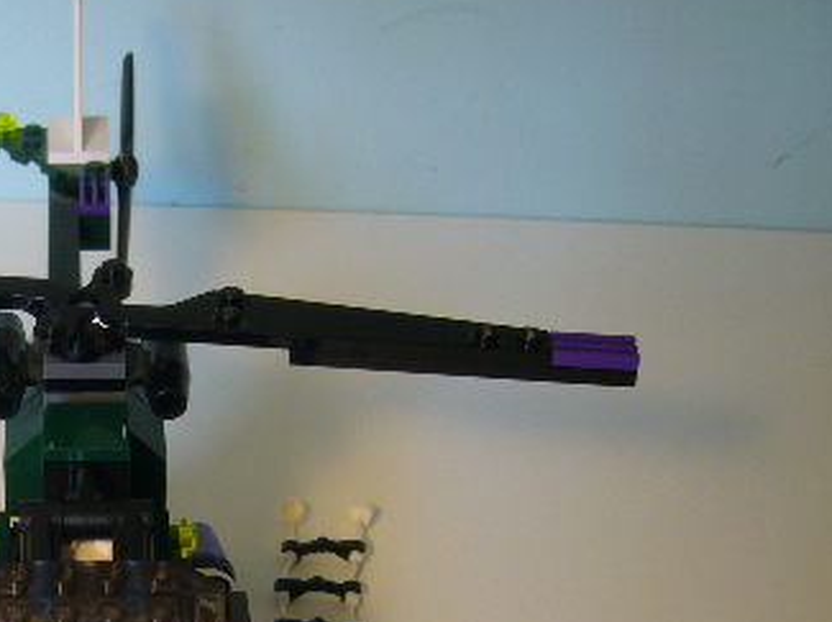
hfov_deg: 27.1
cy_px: 538
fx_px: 1657
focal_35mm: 69
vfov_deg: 20.9
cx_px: 69
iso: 100
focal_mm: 5.8
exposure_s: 1/50
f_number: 2.8
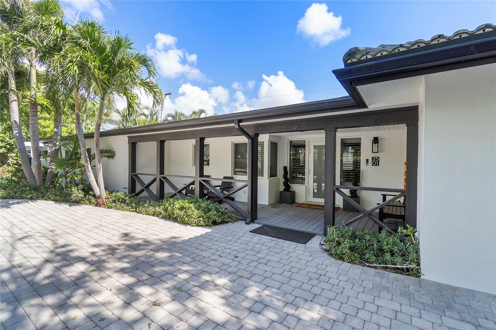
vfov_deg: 72.0
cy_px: 165
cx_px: 248
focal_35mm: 16
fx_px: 227
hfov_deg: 95.0
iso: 100
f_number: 5
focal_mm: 11
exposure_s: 1/250
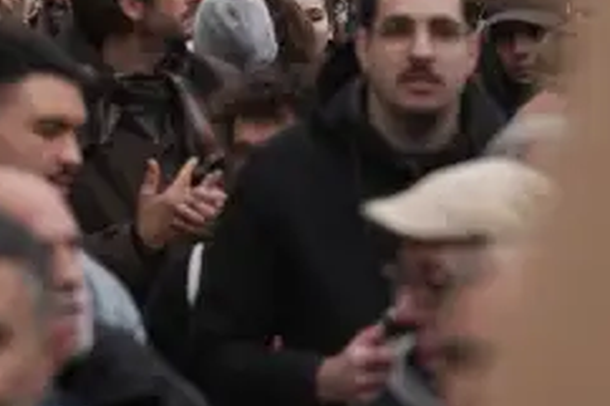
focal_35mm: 486
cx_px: -728
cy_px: -506
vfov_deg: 2.8
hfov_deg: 4.2
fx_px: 8229
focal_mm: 107
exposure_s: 1/800
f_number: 4
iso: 640
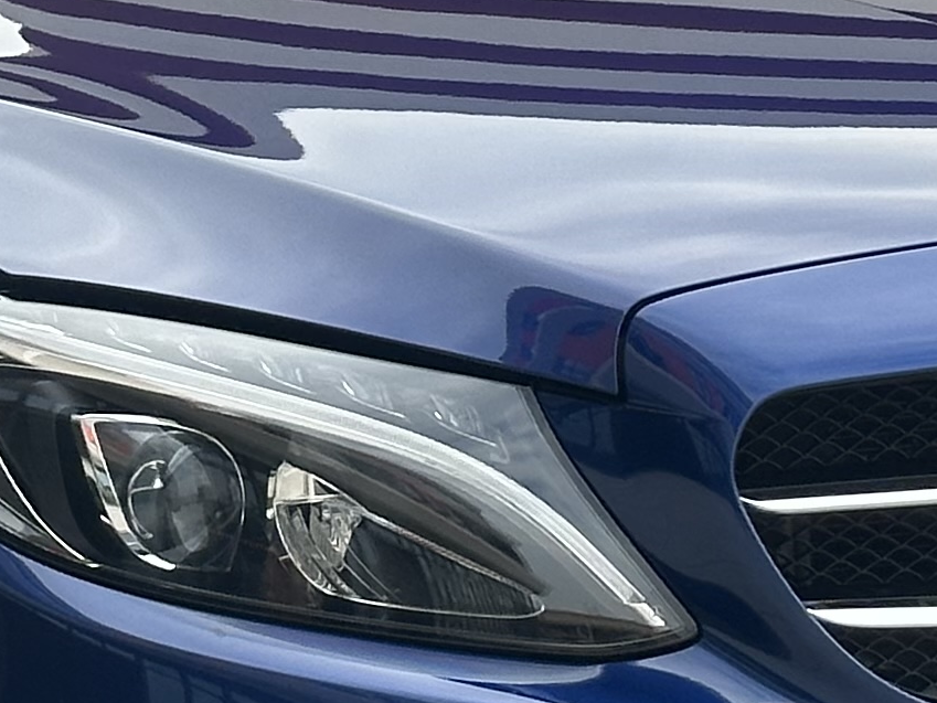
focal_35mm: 228
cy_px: 64
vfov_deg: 6.5
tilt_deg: -0.2
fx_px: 6172
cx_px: 128
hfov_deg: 8.7
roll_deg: +3.3
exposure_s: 1/1848
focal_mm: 6.86
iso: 64
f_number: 1.78
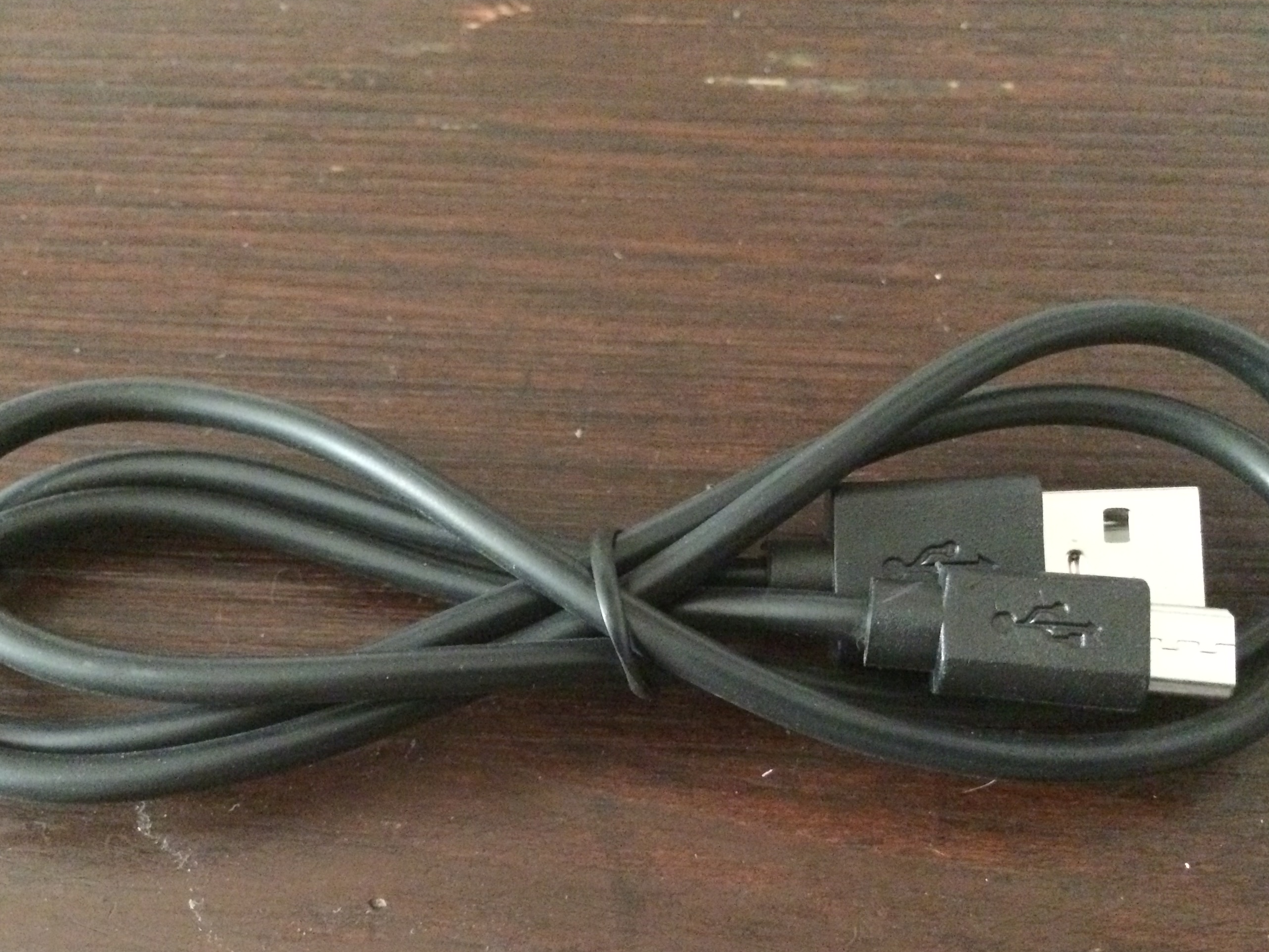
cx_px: 611
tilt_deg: -59.2
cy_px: 600
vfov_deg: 38.4
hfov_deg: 50.1
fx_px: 1357
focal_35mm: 37
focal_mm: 4.15
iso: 800
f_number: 2.2
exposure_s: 1/17
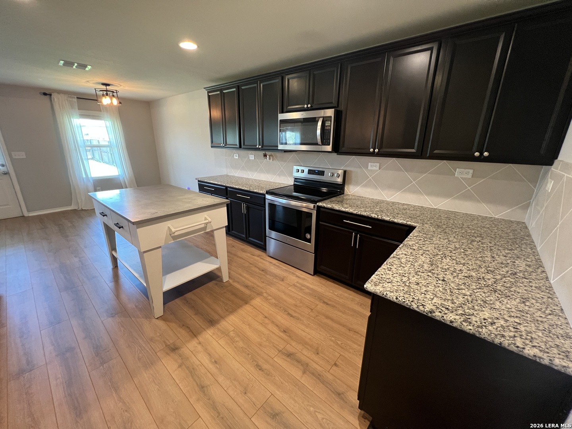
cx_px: 286
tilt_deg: -17.5
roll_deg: -0.6
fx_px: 215
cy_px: 214
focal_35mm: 13
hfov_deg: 106.2
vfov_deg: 89.9
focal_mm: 1.57
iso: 320
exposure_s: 1/60
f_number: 1.8
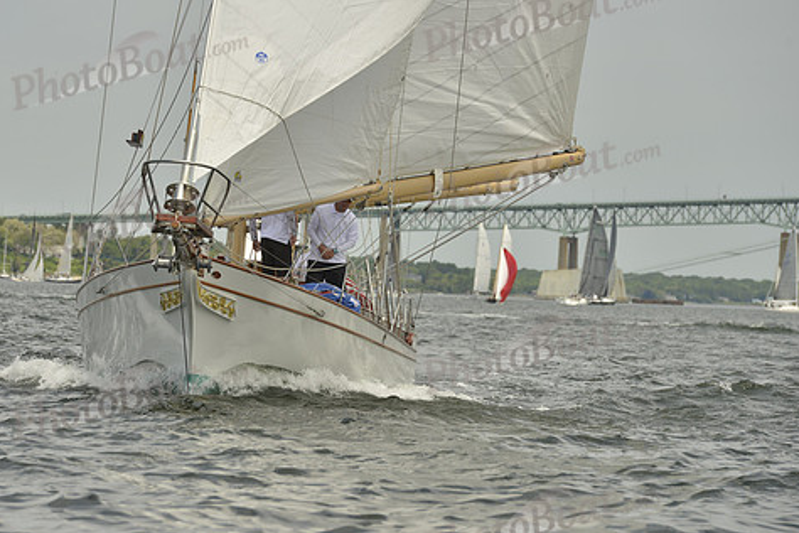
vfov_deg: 5.6
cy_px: 286
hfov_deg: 8.4
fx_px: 5437
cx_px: 337
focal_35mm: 245
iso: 280
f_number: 9
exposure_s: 1/1600
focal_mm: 200
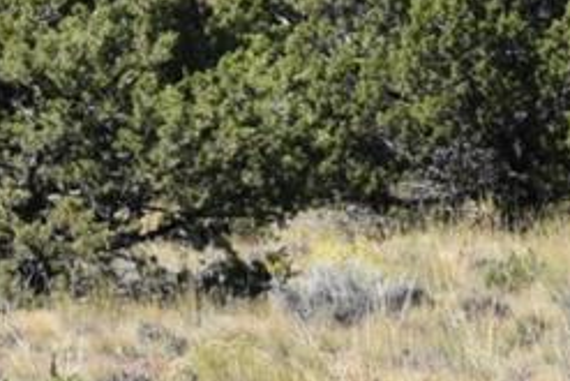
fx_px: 7921
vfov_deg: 2.7
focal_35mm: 500
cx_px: -877
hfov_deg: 4.0
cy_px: -236
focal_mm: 55
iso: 100
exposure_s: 1/250
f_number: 8
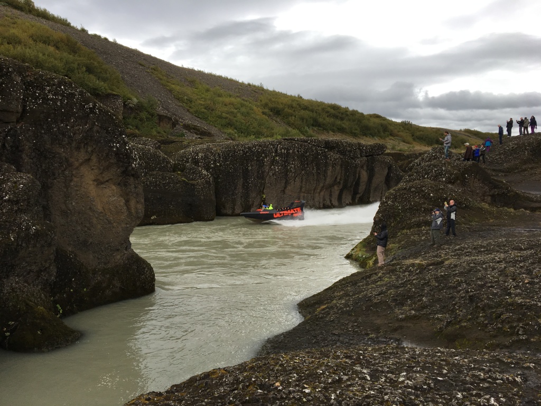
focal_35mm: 29
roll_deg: -0.3
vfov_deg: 48.2
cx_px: 270
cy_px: 203
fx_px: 453
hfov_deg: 61.7
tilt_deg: -3.8
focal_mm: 4.15
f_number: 2.2
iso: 25
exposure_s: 1/509
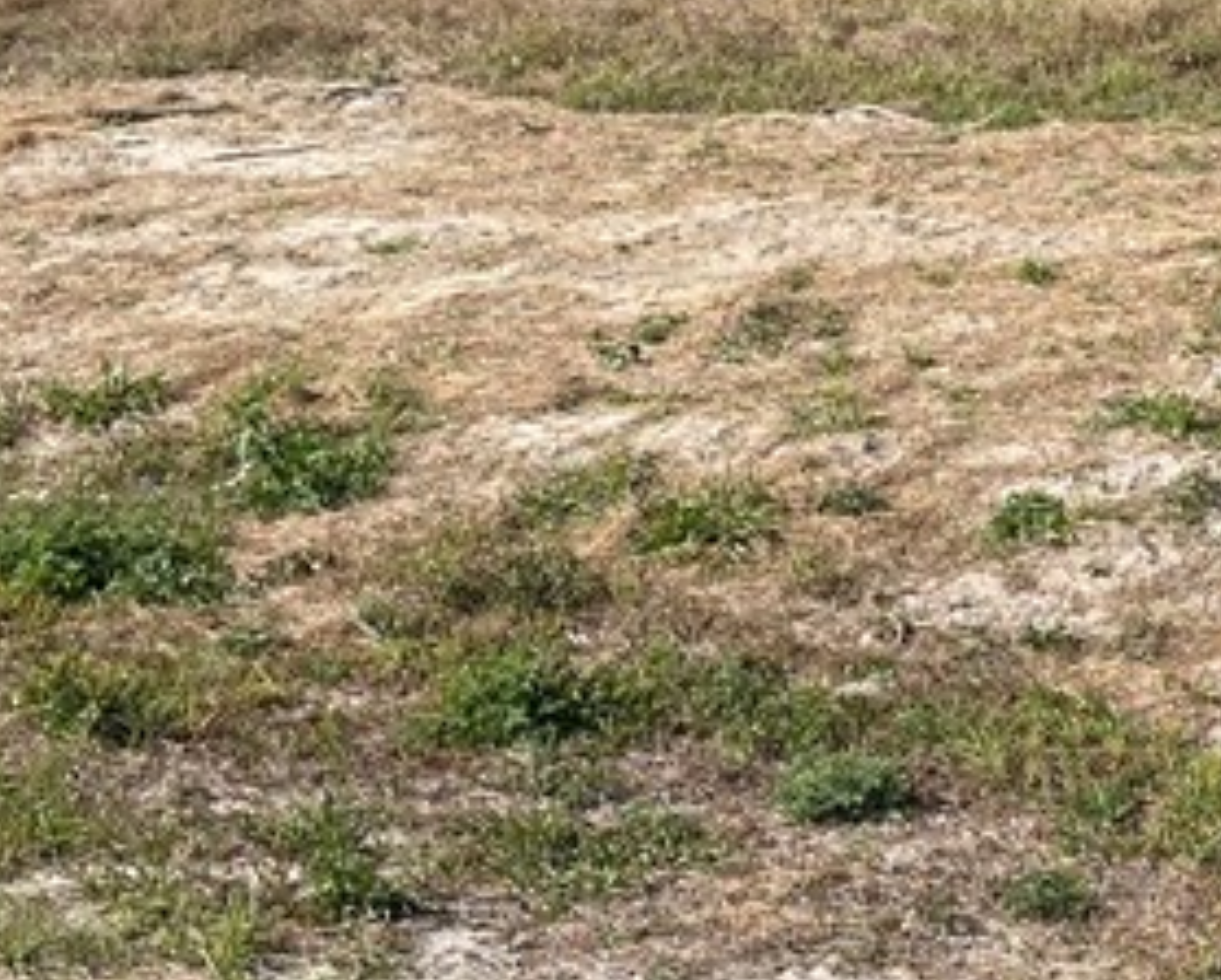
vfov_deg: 16.1
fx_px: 3365
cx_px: 1142
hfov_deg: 20.1
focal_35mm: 93
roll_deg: +2.7
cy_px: -105
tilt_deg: -4.0
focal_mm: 4.2
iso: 32
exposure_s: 1/3205
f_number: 1.6
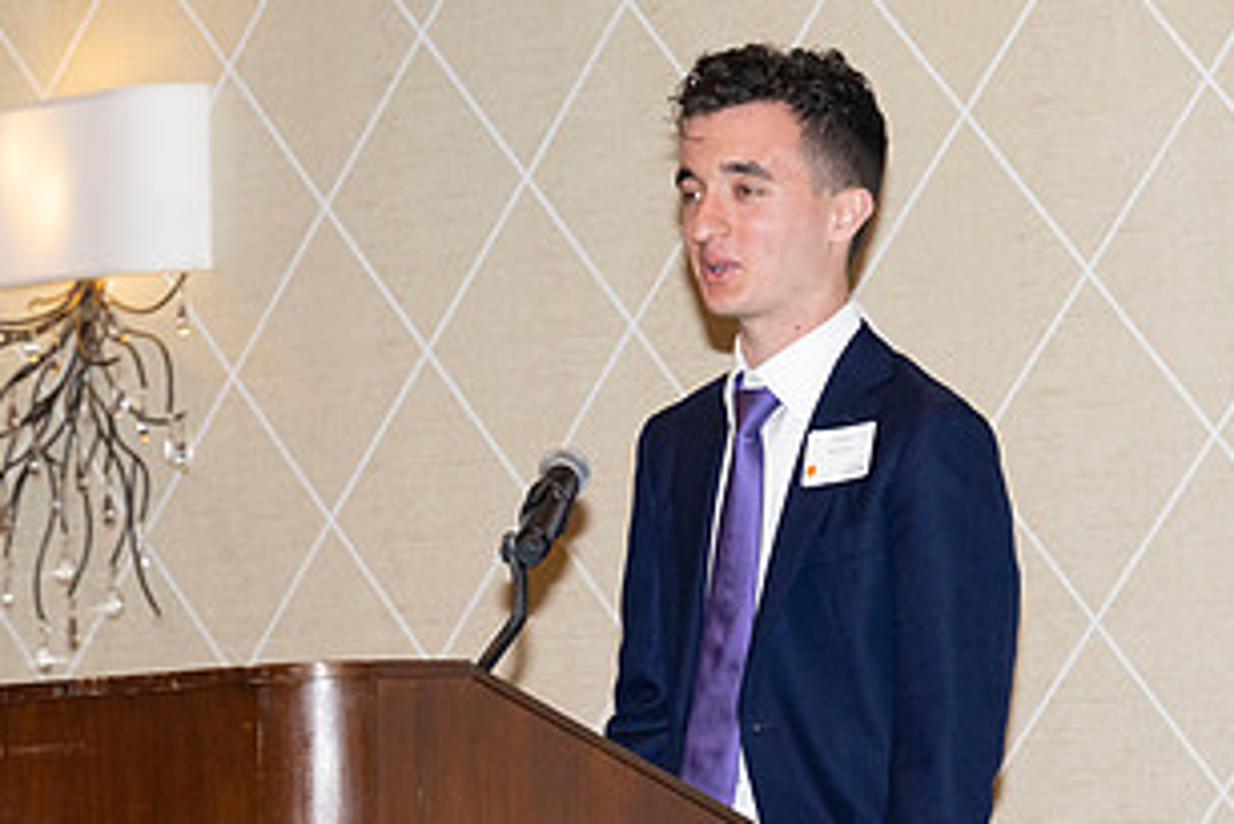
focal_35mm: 227
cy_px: 480
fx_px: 7784
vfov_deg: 6.1
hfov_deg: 9.1
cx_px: 579
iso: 2000
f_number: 5.6
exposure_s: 1/200
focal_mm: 120
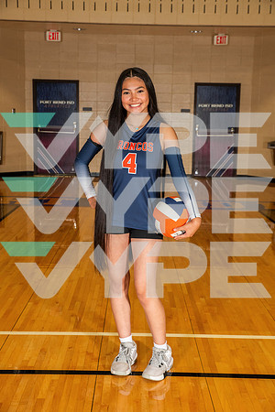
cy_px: 206
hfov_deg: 26.0
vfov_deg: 38.2
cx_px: 138
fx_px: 596
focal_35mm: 52
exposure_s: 1/250
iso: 1000
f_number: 7.1
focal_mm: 52
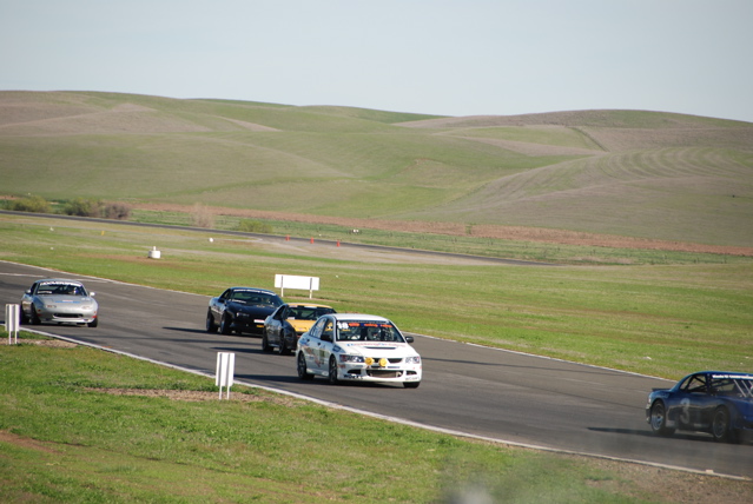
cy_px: 252
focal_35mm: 300
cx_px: 376
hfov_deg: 6.9
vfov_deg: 4.6
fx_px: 6284
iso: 200
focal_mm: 200
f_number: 5.6
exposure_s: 1/800
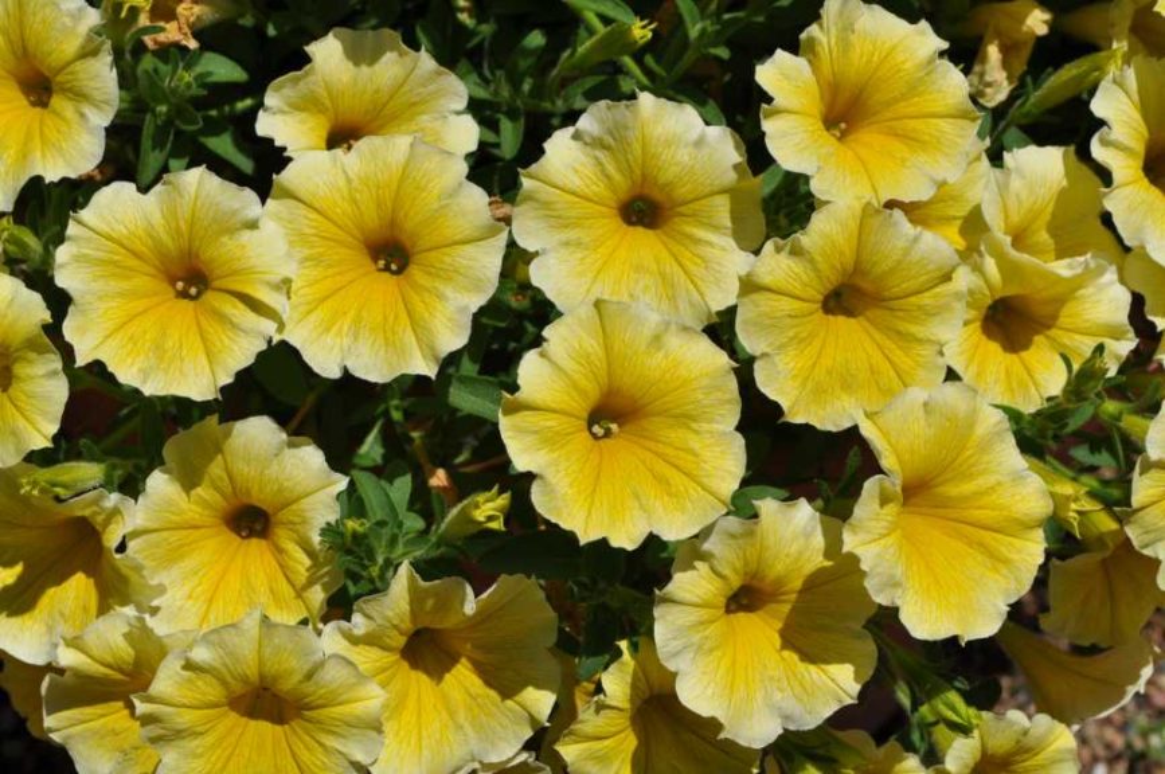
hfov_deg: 24.6
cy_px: 387
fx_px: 2667
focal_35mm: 82
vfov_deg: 16.5
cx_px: 582
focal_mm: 55
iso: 200
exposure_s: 1/640
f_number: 13
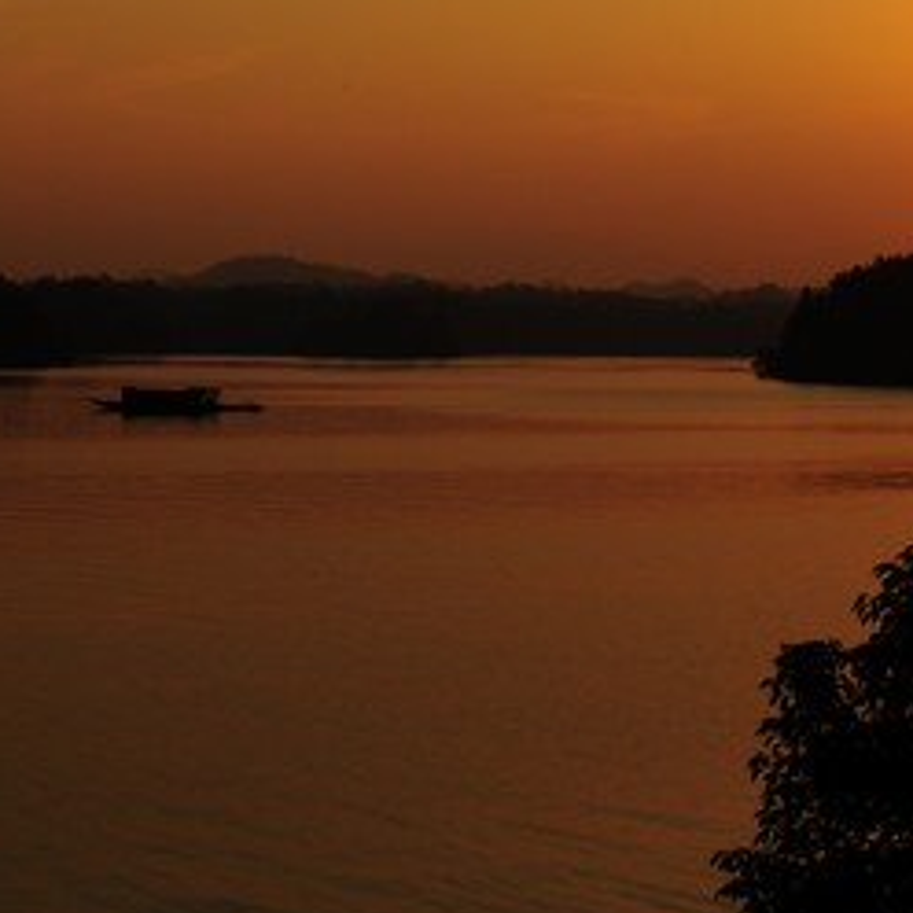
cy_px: 59
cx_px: 780
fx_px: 2984
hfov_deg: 17.2
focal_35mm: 100
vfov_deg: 17.1
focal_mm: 26
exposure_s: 1/640
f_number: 8
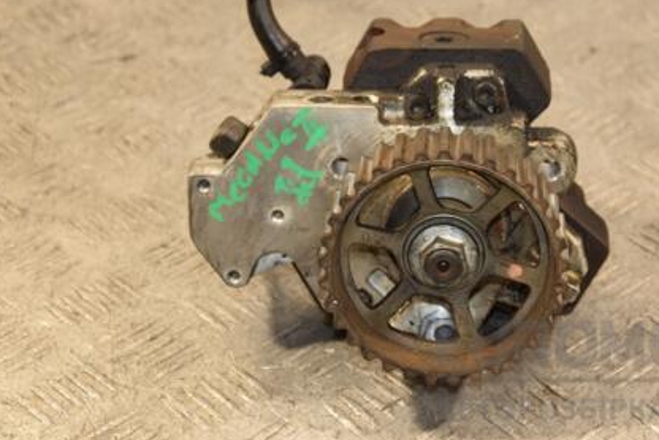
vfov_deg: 10.2
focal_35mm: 134
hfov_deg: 15.3
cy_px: 133
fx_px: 2455
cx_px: 406
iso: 800
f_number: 5.3
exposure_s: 1/125
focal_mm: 62
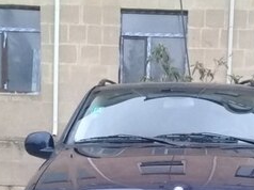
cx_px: 158
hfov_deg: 22.7
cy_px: 244
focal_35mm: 86
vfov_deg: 16.3
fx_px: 630
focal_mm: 3.3
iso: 400
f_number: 2.2
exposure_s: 1/17
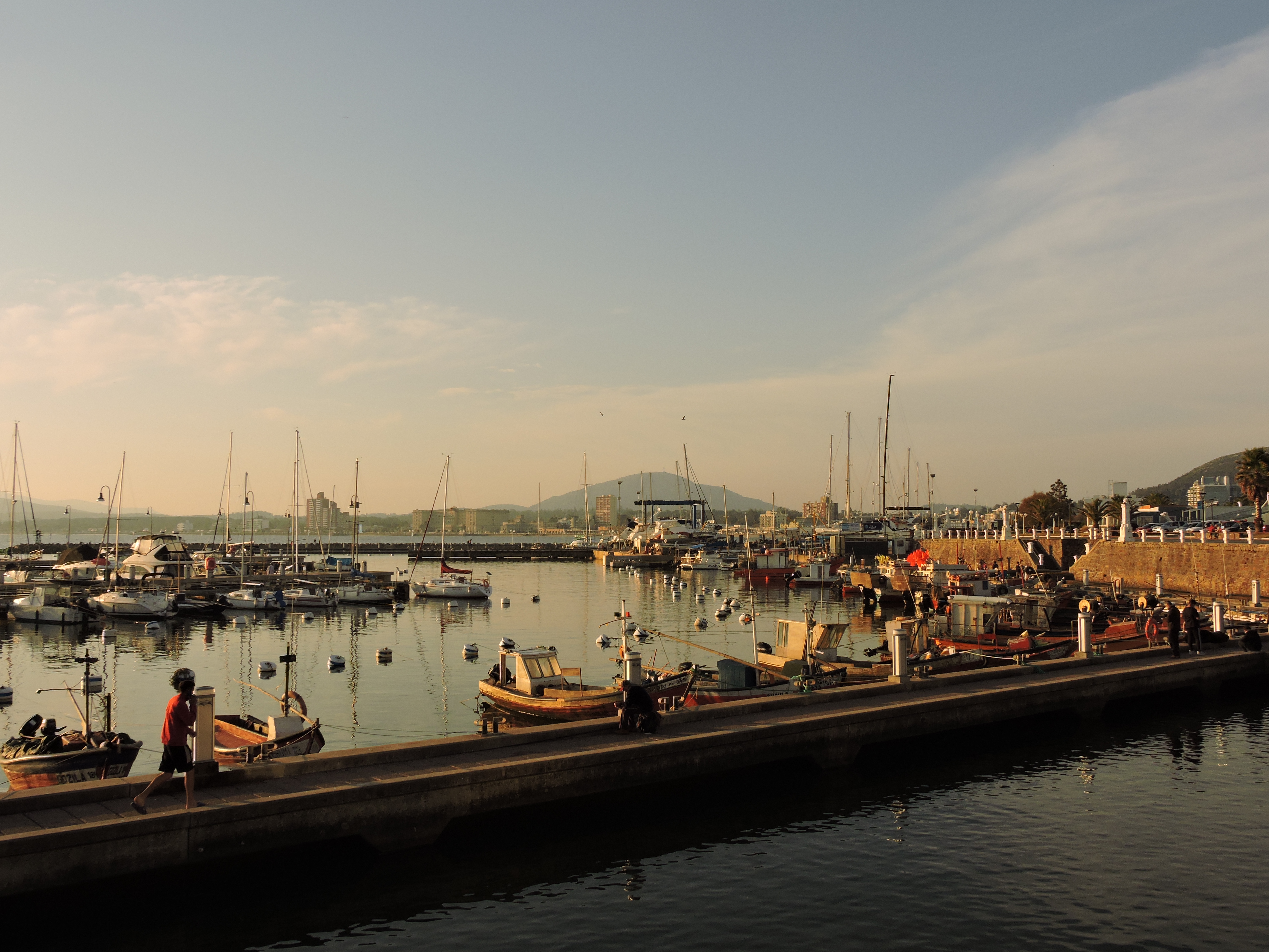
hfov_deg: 55.4
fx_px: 1210
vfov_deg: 42.9
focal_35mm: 33
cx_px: 634
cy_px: 476
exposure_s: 1/800
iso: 100
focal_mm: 5.9
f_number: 3.6
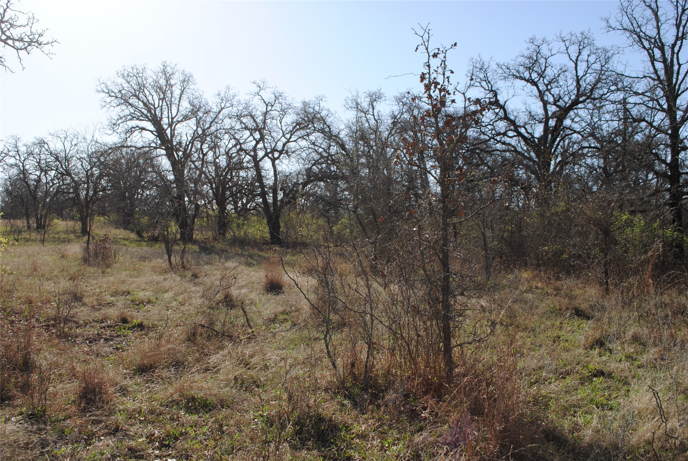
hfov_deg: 53.1
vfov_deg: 37.0
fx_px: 689
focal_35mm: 36
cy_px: 230
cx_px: 344
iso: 100
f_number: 9
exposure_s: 1/200
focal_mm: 24
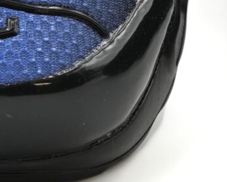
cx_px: 276
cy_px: -204
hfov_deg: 4.6
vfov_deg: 3.7
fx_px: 2809
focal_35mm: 418
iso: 200
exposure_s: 1/20
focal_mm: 61
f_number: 10
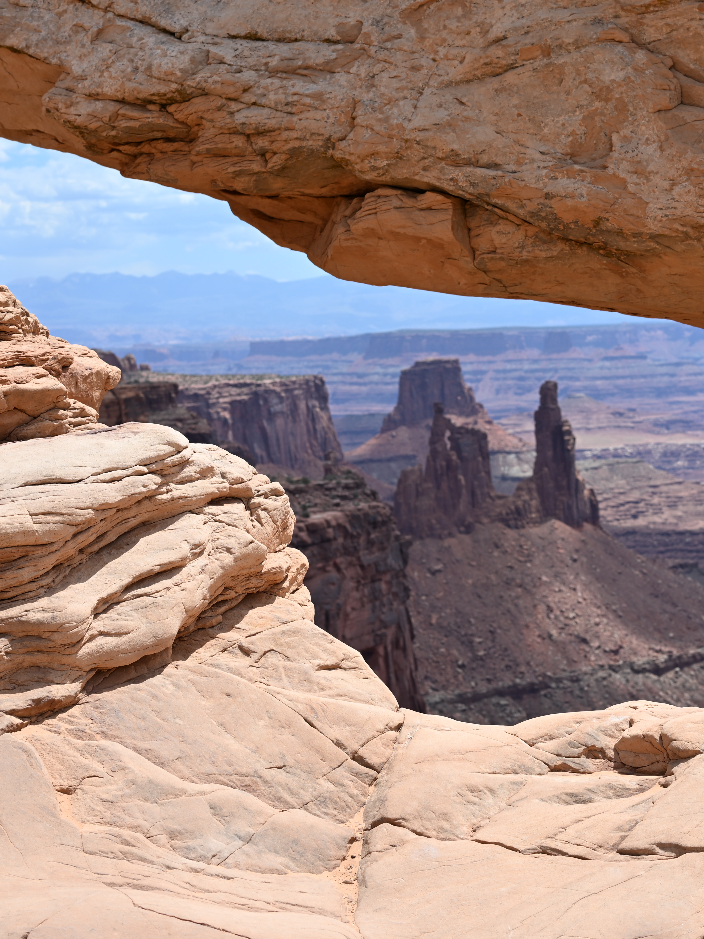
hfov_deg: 20.0
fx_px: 1980
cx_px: 510
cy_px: 467
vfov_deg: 26.7
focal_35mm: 73
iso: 100
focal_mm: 50
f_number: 7.1
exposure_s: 1/400
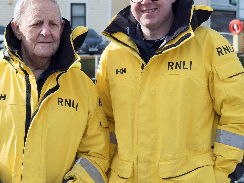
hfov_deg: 14.0
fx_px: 987
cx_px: 60
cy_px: 91
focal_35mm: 140
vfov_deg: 10.6
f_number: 5.6
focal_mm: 42
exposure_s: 1/400
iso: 200
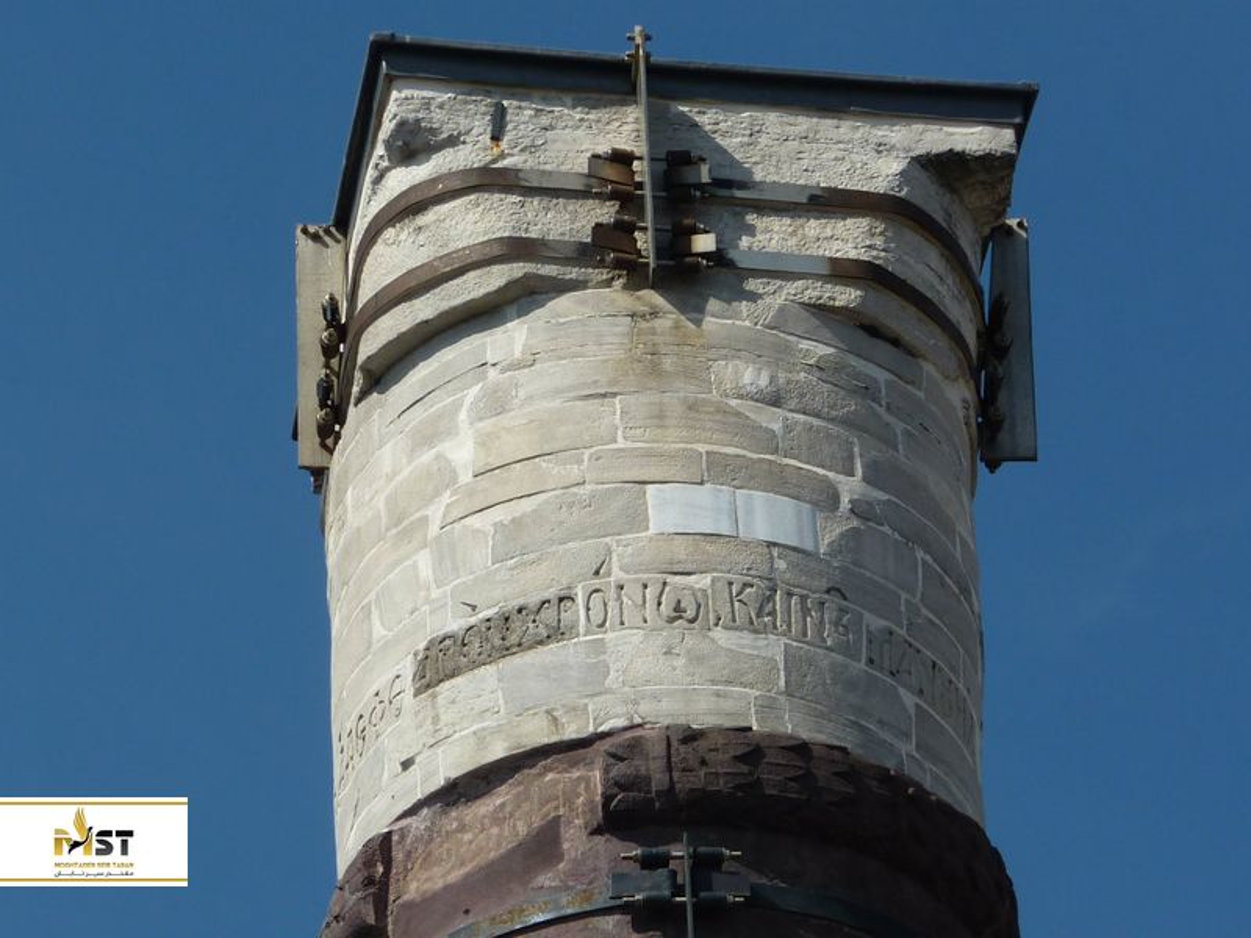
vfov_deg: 4.3
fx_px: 12613
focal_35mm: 349
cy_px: 469
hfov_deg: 5.7
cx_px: 626
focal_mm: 39.7
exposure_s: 1/640
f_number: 5.6
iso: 80
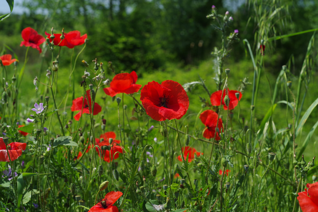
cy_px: 106
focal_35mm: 50
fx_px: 442
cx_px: 159
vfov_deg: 27.0
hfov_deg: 39.6
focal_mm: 50
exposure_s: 1/60
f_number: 7.1
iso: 100
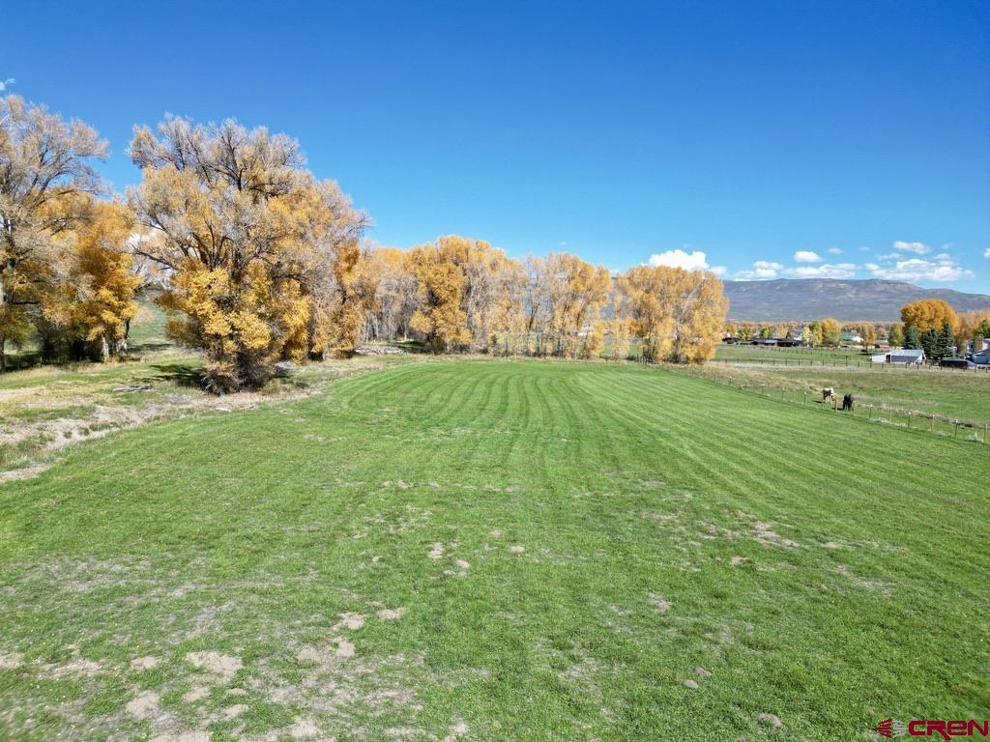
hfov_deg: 71.6
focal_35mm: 24
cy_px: 371
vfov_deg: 56.8
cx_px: 495
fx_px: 686
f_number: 1.7
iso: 110
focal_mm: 6.72
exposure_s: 1/2500
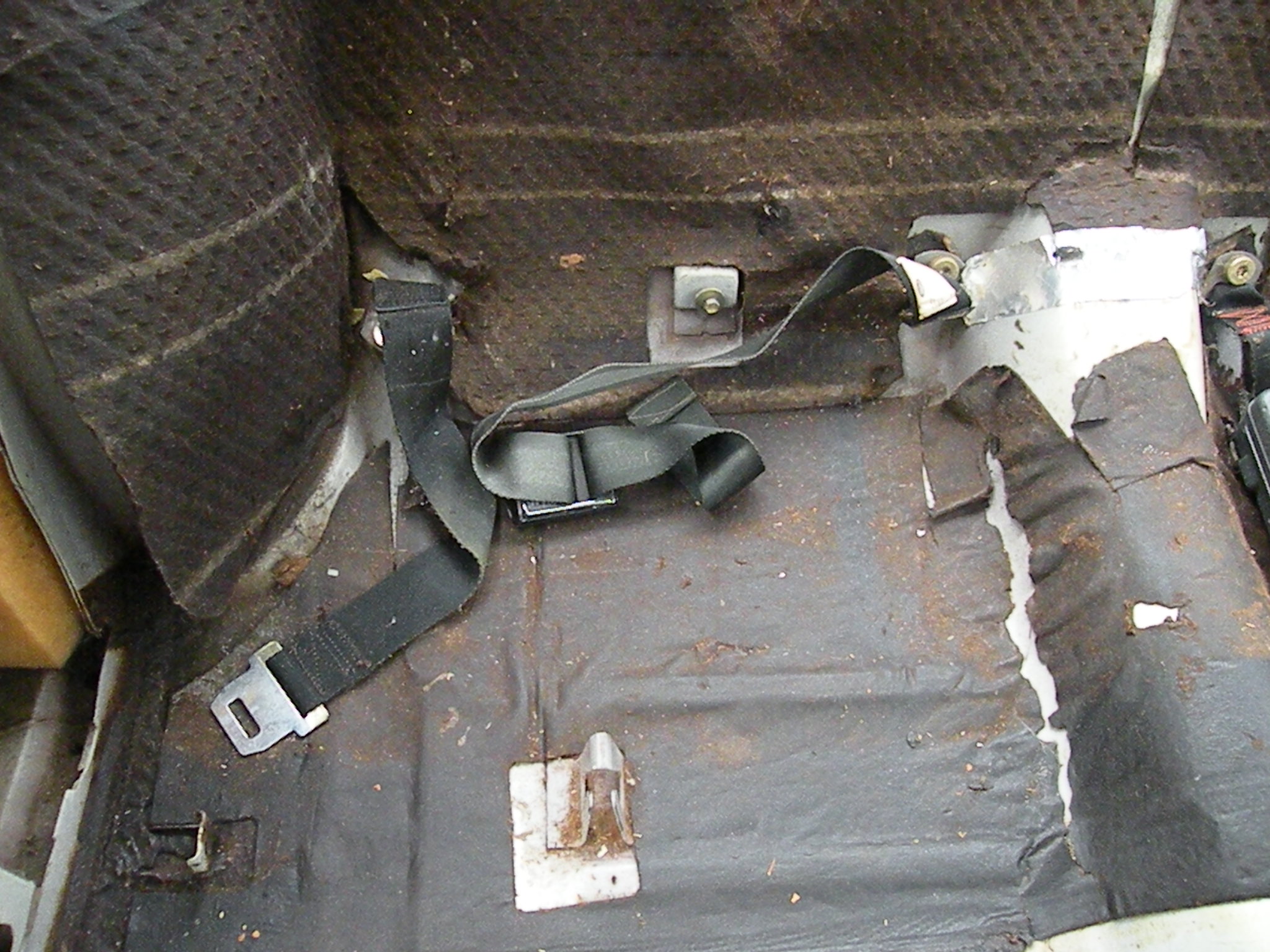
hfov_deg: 65.3
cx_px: 635
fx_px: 991
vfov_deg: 51.4
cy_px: 476
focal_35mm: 27
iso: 1600
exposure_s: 1/375
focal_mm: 4.7
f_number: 2.8
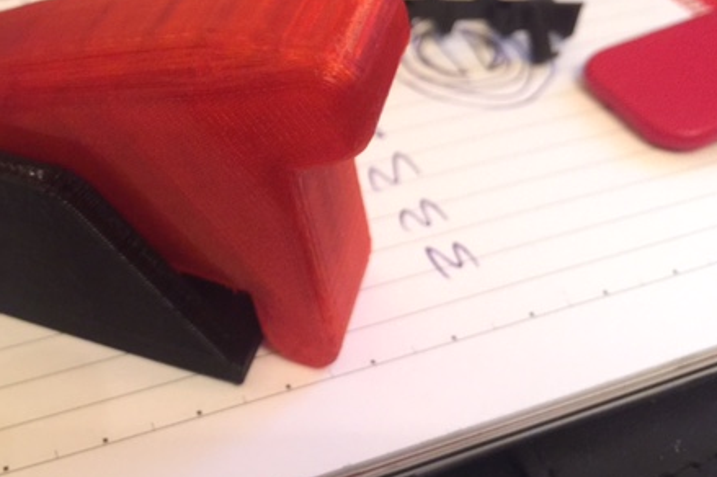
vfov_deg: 29.9
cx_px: 206
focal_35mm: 44
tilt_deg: -38.1
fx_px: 876
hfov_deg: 43.5
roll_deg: -0.7
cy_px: 108
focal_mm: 4.15
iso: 125
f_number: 2.2
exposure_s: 1/8
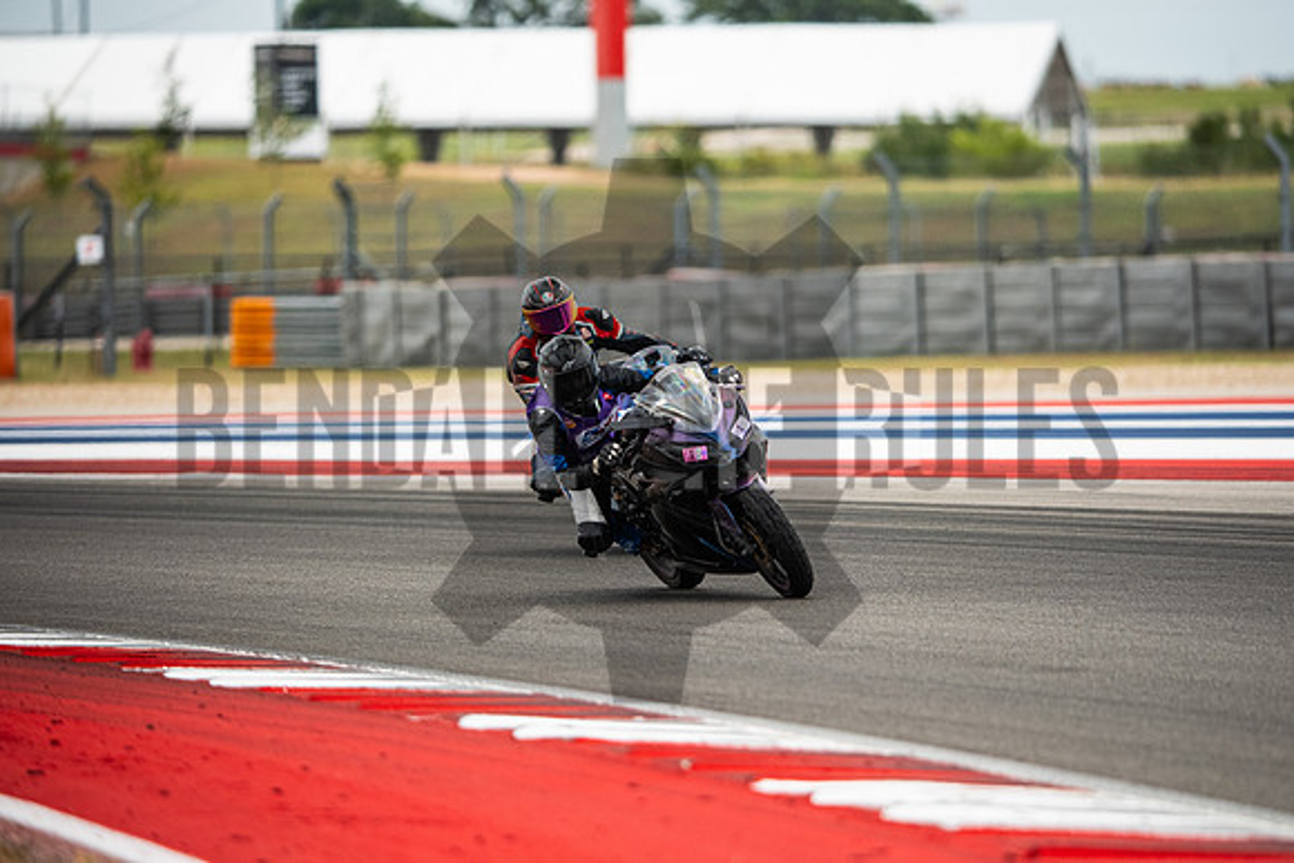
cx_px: 647
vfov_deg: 4.6
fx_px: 10785
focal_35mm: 300
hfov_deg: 6.9
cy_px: 432
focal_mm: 200
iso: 640
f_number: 2
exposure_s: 1/5000
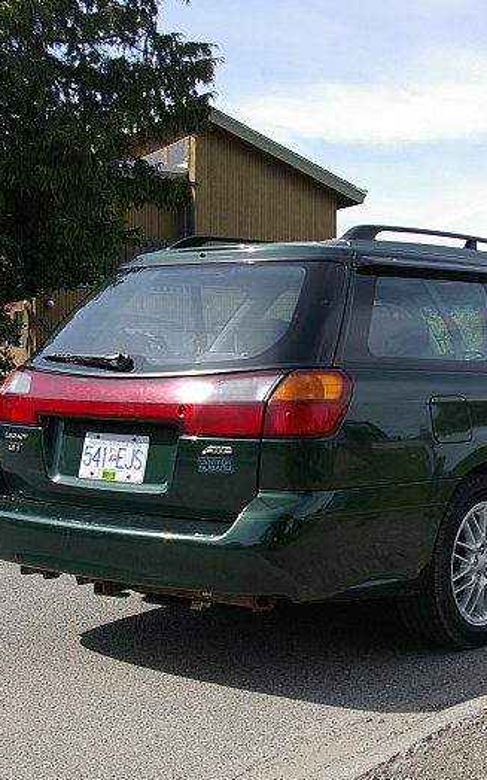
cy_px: 394
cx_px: 442
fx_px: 1191
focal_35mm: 56
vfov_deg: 36.3
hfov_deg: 22.5
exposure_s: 1/250
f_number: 8
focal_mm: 24
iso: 200
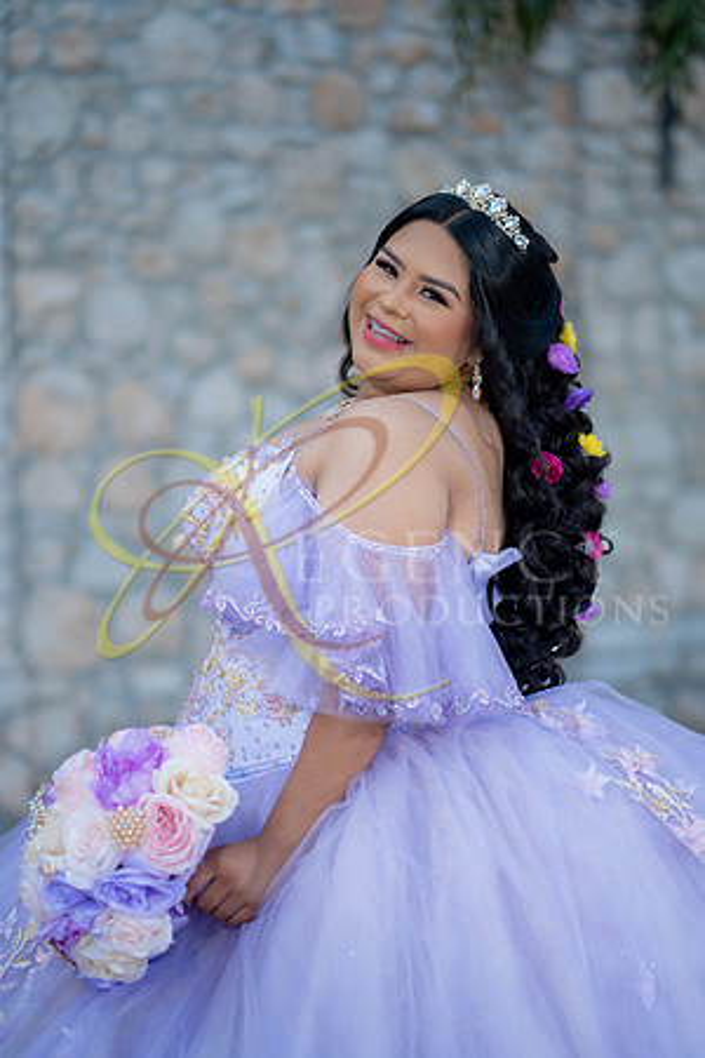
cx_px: 352
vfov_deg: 23.9
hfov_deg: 16.1
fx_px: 2497
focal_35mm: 85
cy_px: 529
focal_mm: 85
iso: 125
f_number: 1.8
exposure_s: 1/1250
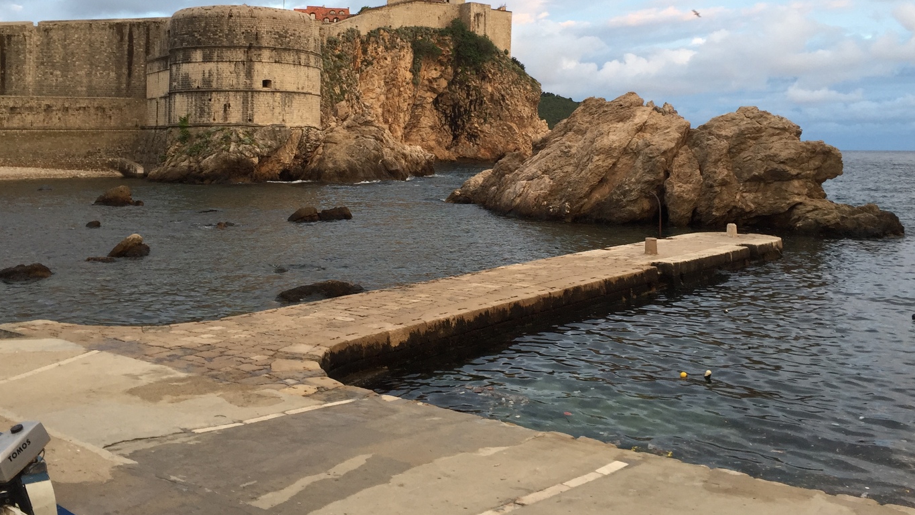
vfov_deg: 31.4
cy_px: 125
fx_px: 898
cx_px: 445
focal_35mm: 37
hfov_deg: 54.0
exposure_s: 1/50
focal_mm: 4.15
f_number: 2.2
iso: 40
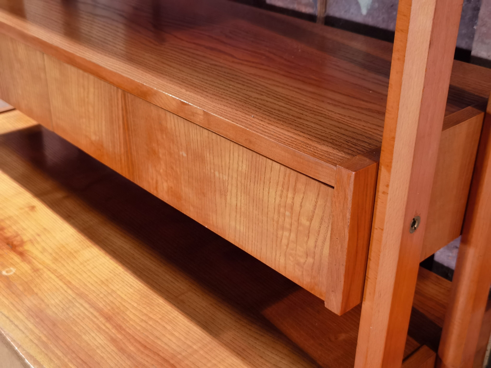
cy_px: 184
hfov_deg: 42.9
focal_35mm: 44
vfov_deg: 32.9
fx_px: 624
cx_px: 246
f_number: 1.9
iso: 400
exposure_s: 1/33.3
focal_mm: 6.71
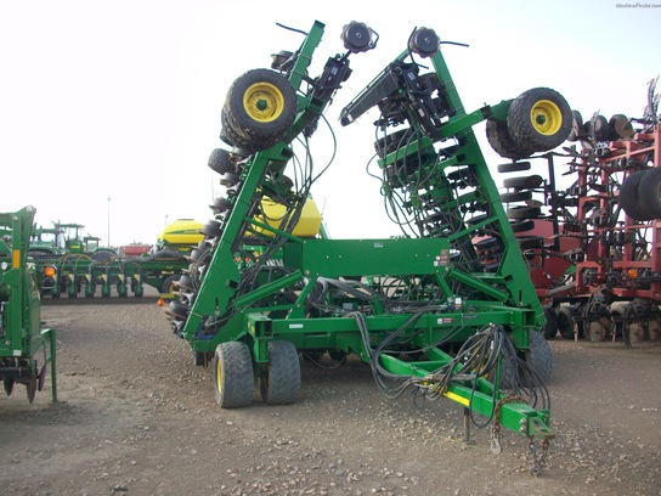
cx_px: 330
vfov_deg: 44.2
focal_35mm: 32
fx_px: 611
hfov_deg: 56.8
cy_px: 248
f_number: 2.8
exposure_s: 1/200
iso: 64
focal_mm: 5.7
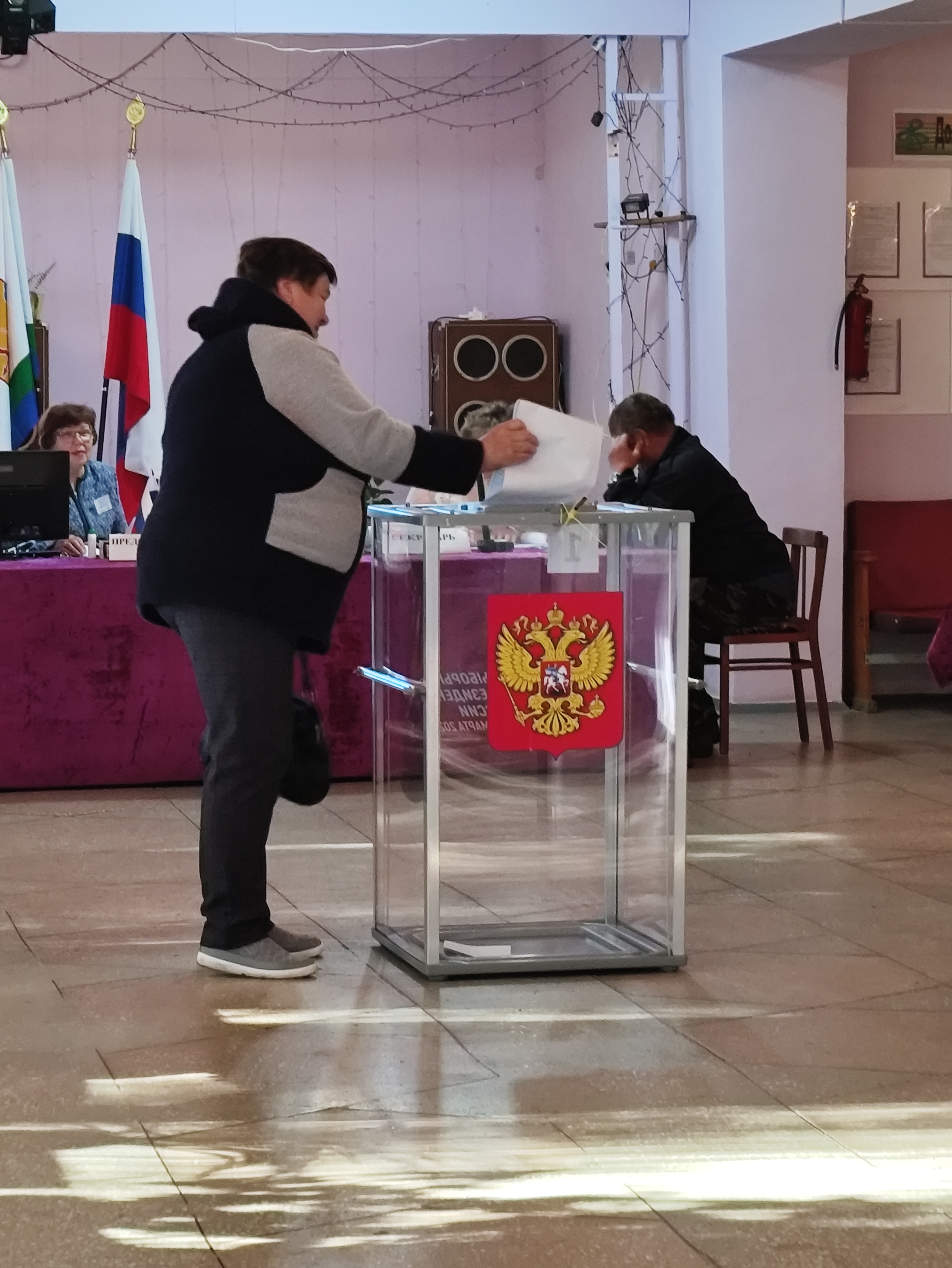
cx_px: 476
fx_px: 3664
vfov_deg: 19.6
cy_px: 634
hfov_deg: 14.8
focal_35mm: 100
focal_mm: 4.71
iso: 160
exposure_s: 1/33.3
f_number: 1.79
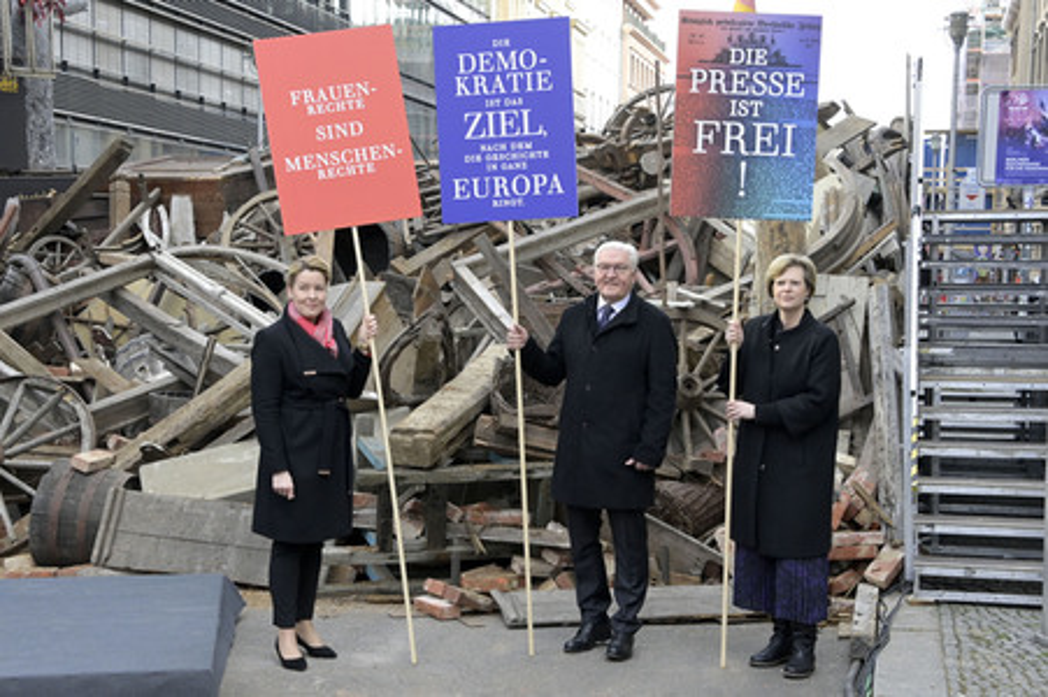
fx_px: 1309
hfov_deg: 43.6
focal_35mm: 45
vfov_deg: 29.8
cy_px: 348
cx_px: 524
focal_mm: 45
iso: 4000
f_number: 6.3
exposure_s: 1/1600
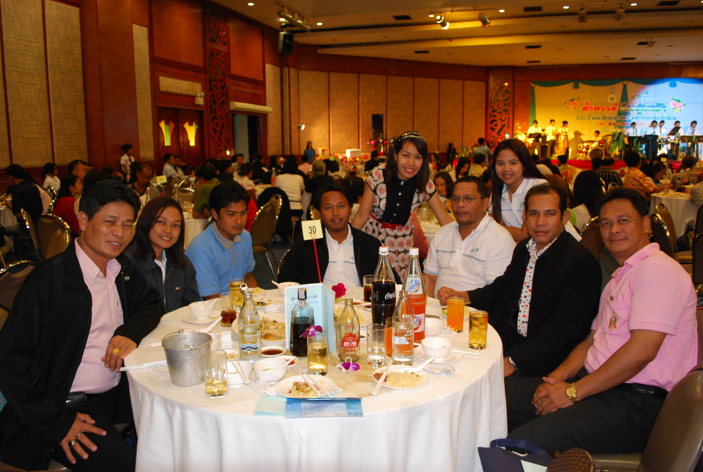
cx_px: 352
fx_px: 528
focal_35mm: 27
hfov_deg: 67.3
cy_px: 236
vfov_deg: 48.1
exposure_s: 1/10
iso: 800
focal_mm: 18
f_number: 3.5
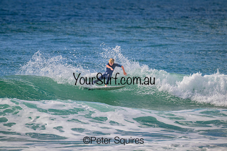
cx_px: 114
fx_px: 5045
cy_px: 76
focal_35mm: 800
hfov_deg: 2.6
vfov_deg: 1.7
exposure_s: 1/2000
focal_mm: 800
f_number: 11
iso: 1000
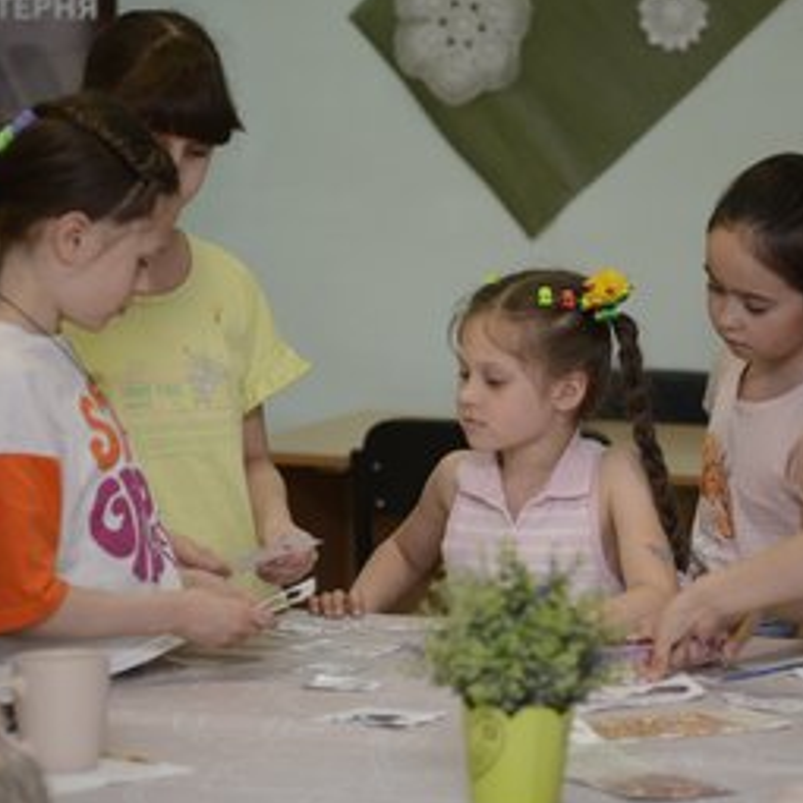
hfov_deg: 9.7
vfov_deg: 9.7
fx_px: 4724
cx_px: 501
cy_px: 402
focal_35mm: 180
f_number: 4
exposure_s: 1/160
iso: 640
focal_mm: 135
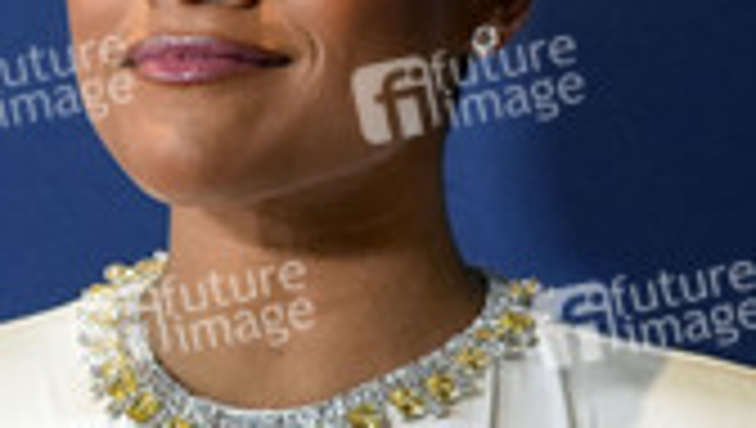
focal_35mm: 280
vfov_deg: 4.4
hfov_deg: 7.7
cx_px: 76
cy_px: 203
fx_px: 5620
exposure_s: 1/320
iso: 6400
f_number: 5.6
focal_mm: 100
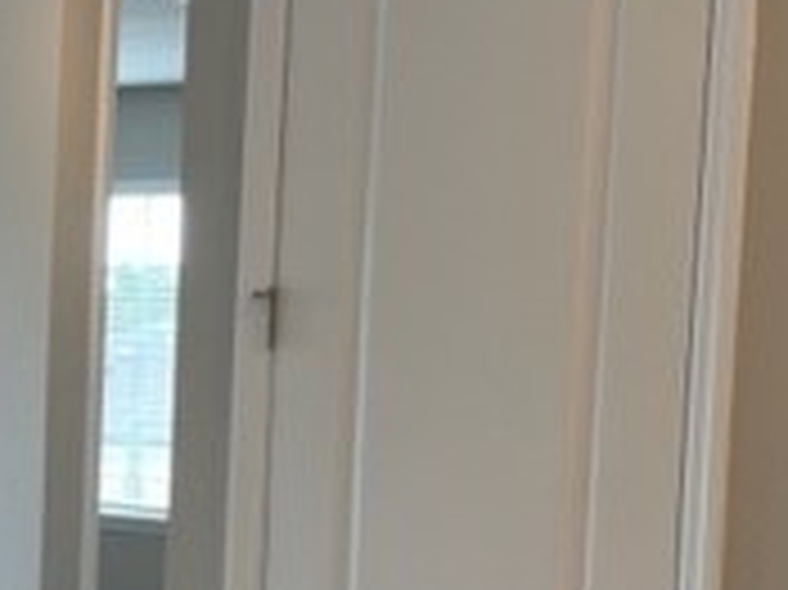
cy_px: 513
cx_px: -23
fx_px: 2161
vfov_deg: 15.4
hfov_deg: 20.0
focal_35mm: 95
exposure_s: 1/120
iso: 64
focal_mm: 4.2
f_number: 1.6
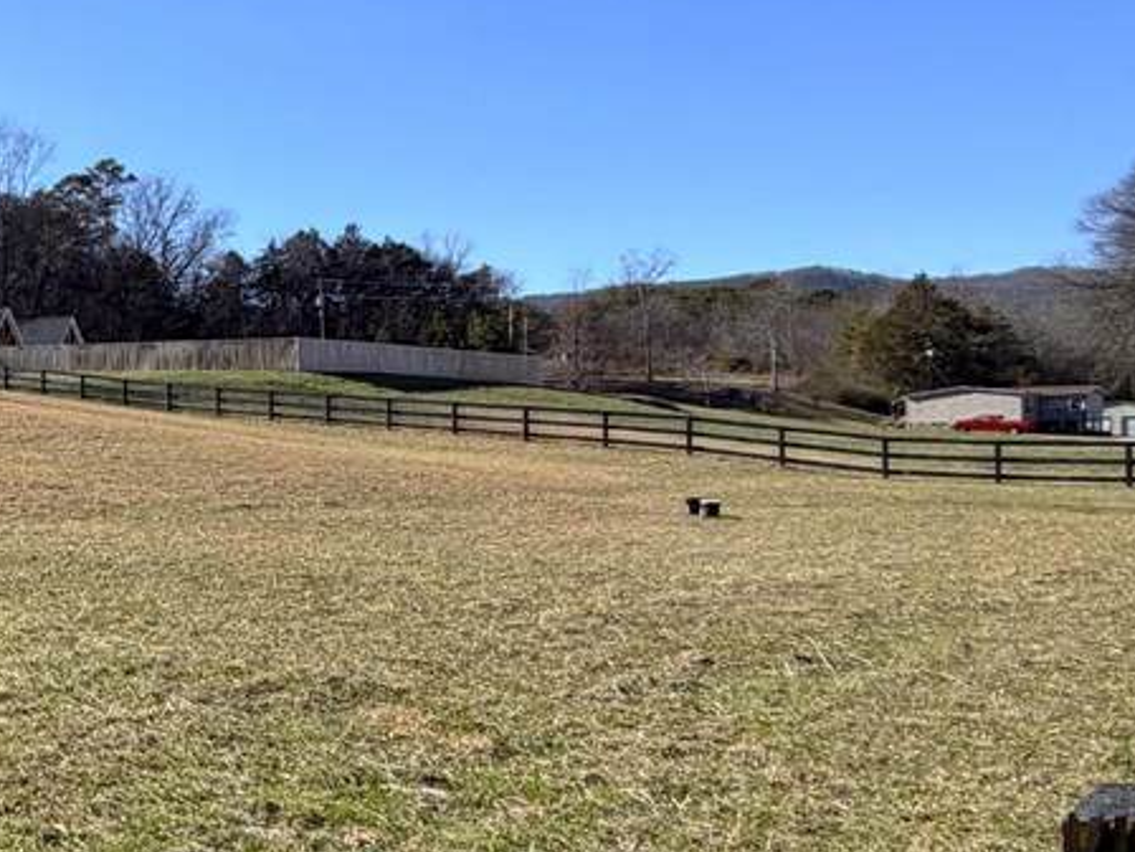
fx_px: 1312
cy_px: 451
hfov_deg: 32.4
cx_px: -405
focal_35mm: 40
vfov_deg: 35.9
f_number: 2.2
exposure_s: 1/876
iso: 25
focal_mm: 2.22
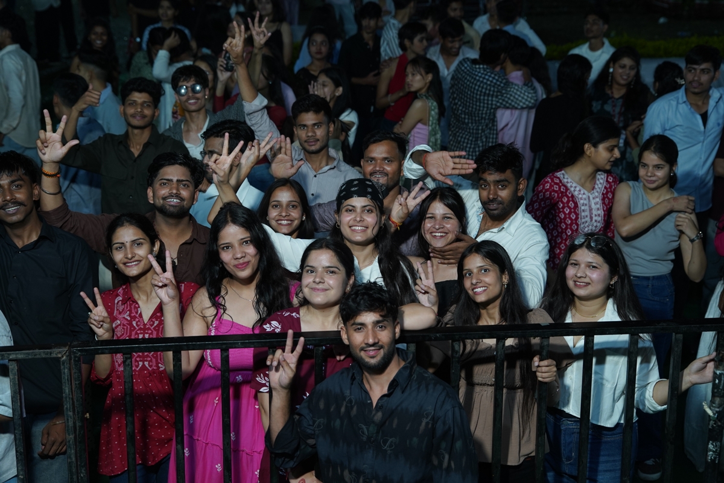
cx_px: 362
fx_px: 1166
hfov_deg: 34.5
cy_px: 242
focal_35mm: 58
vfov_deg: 23.4
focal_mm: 58
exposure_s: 1/160
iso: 1000
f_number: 4.5
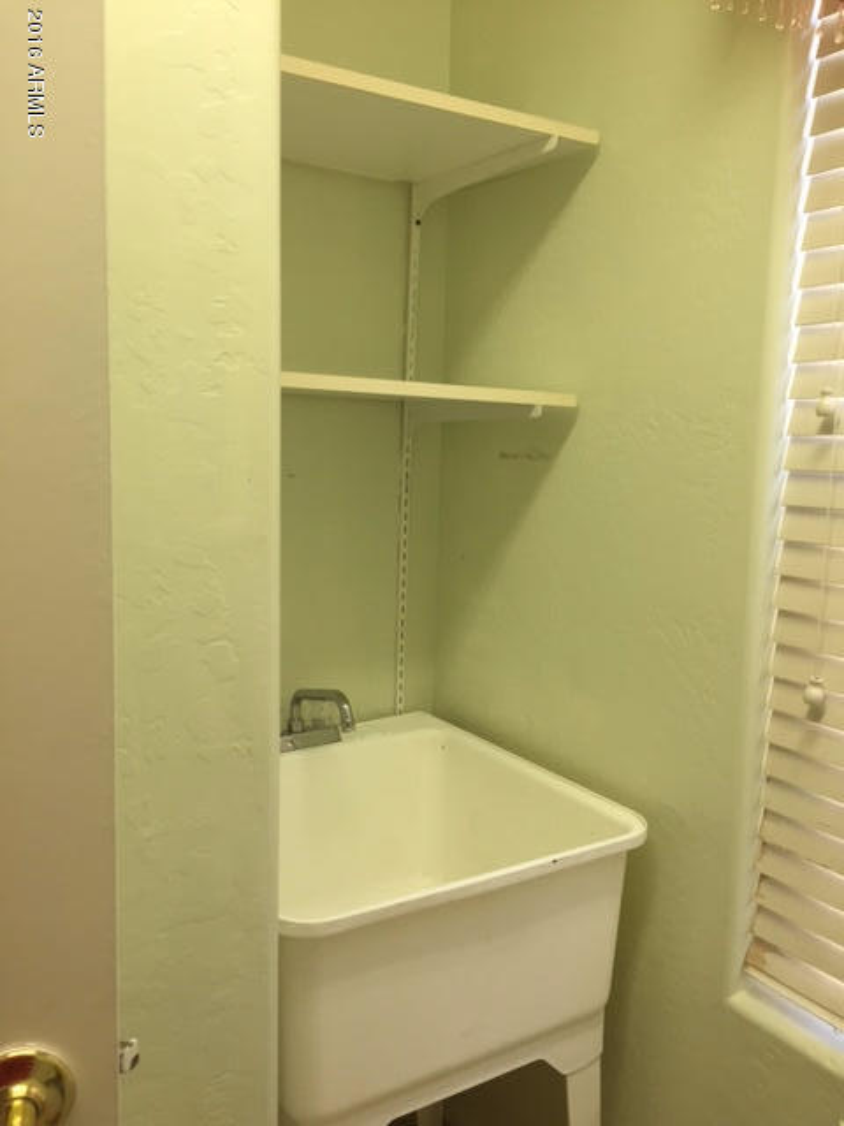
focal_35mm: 29
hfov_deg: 48.2
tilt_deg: -7.7
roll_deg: -0.8
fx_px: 943
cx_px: 422
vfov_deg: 61.7
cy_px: 563
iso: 64
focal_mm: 4.15
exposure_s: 1/30
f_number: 2.2
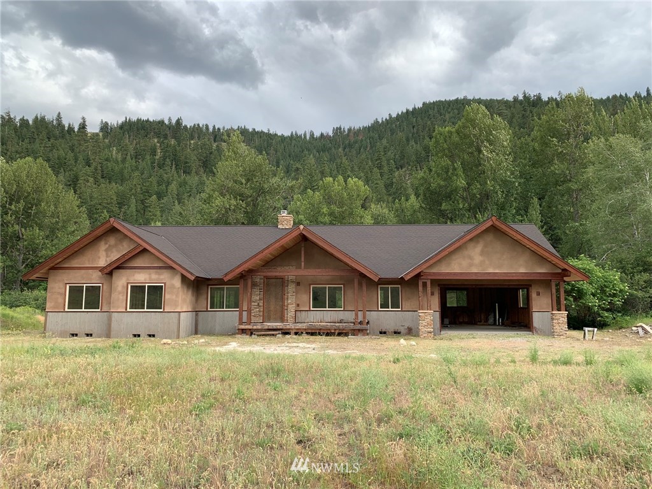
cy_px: 244
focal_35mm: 26
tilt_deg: +8.3
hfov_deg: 67.3
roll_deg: -1.1
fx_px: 490
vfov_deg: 53.1
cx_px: 326
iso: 25
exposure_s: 1/448
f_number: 1.8
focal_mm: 4.25
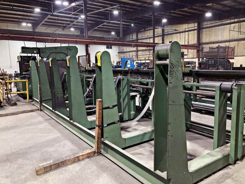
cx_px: 122
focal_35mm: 28
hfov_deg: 63.4
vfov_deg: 49.7
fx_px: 198
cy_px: 92
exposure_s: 1/60
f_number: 1.8
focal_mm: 3.99
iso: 320
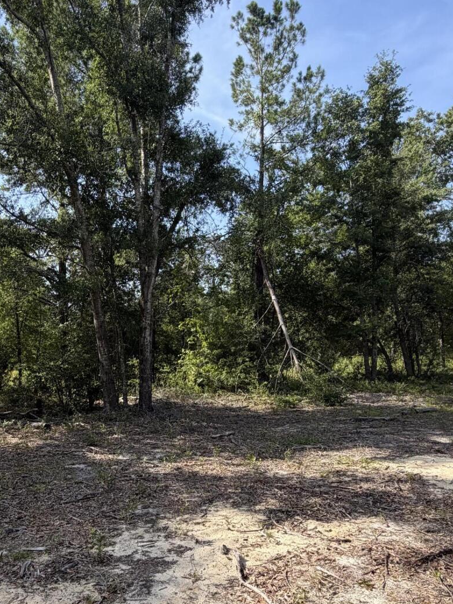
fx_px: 471
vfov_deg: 65.0
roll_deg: +1.2
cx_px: 146
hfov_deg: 50.3
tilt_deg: +2.6
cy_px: 345
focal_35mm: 27
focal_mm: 2.22
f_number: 2.2
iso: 40
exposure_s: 1/514
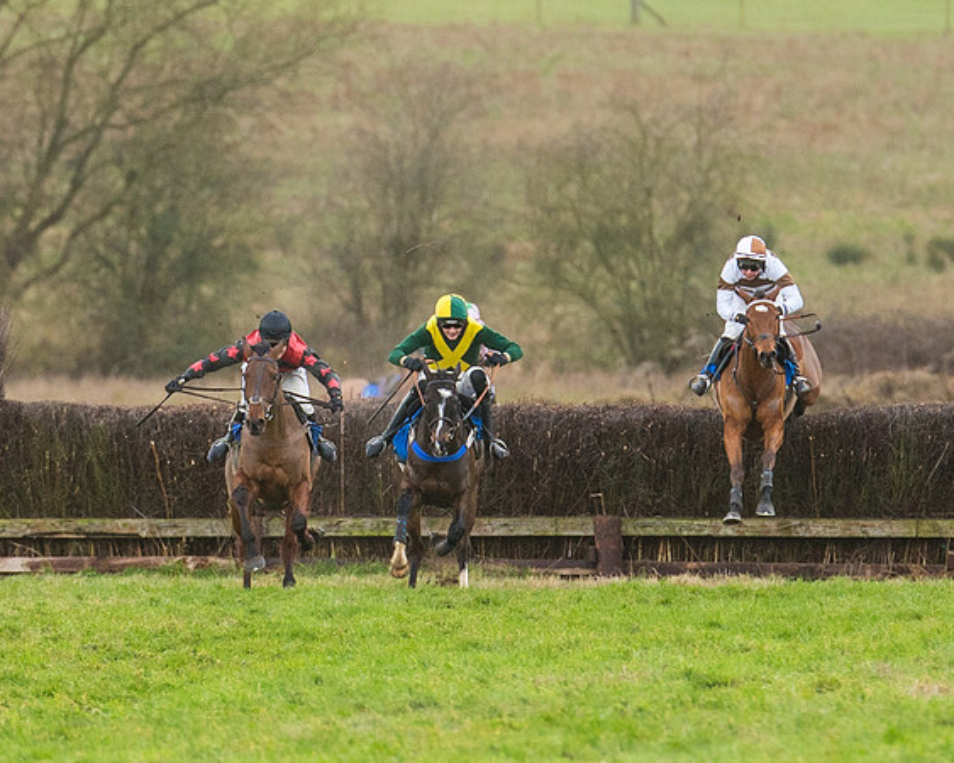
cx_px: 388
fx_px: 26856
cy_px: 200
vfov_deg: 1.6
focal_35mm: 952
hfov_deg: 2.0
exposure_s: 1/1000
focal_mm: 300
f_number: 4
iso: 800
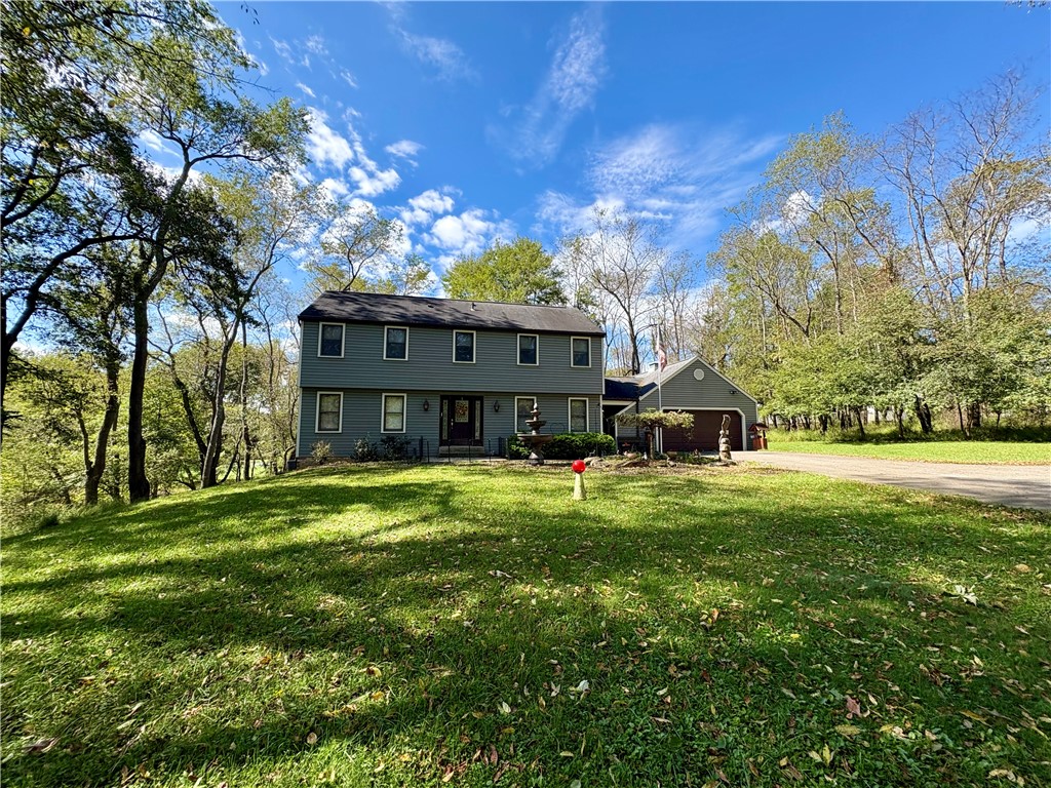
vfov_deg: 85.7
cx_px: 526
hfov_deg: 102.1
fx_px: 425
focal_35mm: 14
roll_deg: +0.2
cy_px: 394
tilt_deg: +5.9
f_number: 2.2
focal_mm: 2.22
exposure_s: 1/700
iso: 64
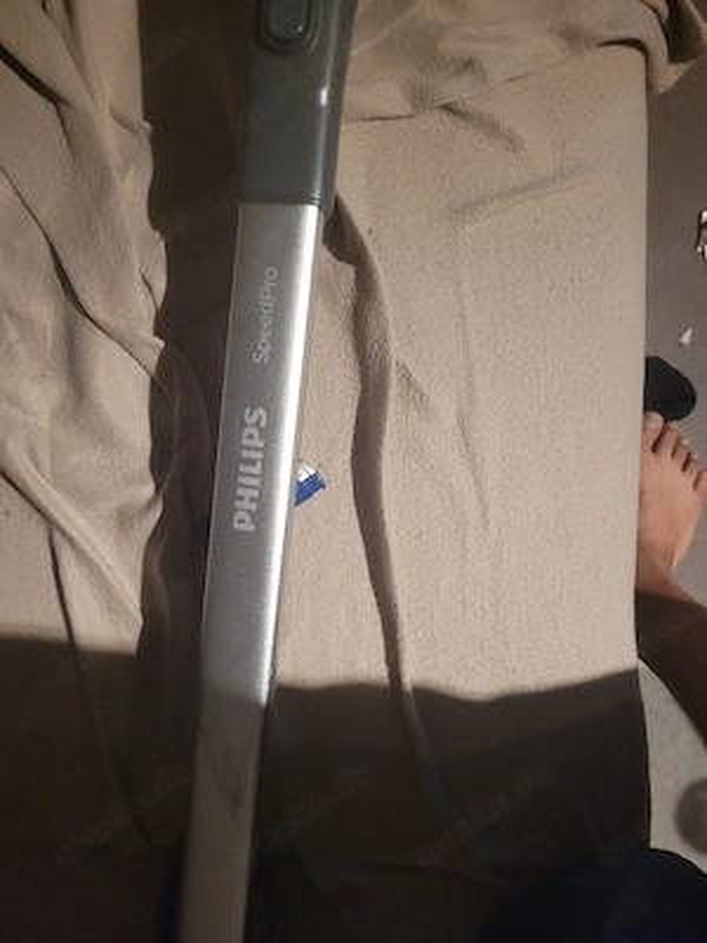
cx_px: 354
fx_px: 708
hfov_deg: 53.1
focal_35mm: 26
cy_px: 472
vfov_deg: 67.3
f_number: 1.8
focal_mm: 5.4
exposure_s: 1/50
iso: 500
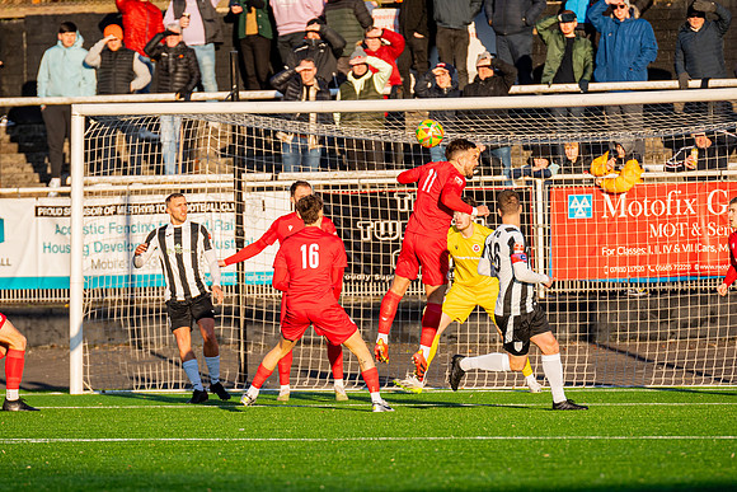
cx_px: 368
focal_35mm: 450
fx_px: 9214
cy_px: 246
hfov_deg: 4.6
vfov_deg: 3.1
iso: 400
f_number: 4
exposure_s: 1/2500
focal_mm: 300
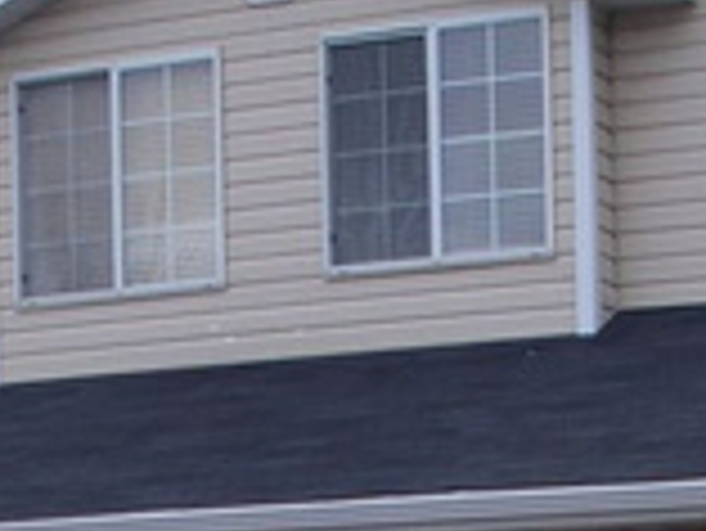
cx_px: 481
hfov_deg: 12.7
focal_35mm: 155
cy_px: 954
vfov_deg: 9.2
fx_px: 3164
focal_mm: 6.3
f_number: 6.6
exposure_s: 1/125
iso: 80
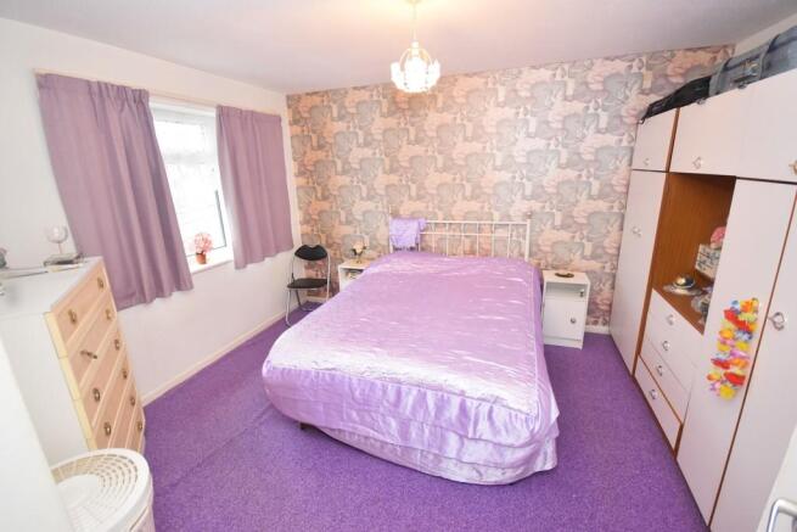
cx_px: 398
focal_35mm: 15
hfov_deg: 100.4
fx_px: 332
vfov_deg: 77.4
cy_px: 266
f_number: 4
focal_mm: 10
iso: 1600
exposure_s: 1/60
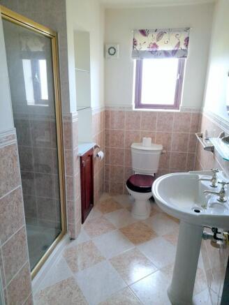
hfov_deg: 54.9
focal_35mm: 25
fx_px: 220
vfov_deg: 69.4
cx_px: 114
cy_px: 152
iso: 250
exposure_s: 1/60
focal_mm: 4.6
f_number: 2
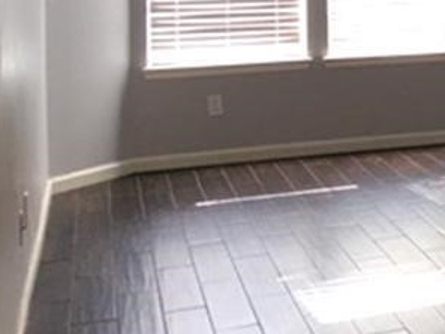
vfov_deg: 18.4
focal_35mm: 78
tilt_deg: -0.7
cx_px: 578
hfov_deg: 22.4
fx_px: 1003
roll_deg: -0.4
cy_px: -7
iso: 50
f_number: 2.2
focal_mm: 4.15
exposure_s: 1/30
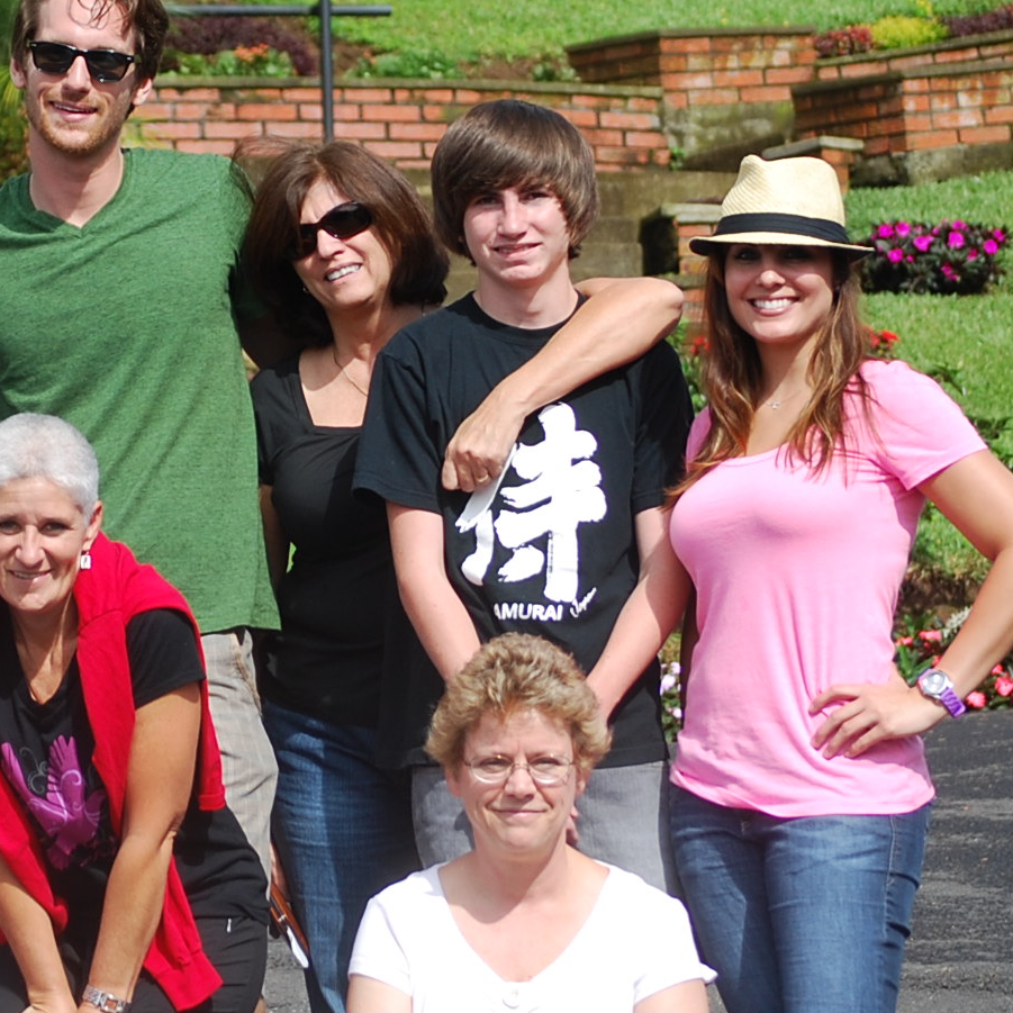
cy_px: 386
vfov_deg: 6.5
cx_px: 25
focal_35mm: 271
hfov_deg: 6.4
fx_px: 8972
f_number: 5.6
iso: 110
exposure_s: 1/500
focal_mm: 66
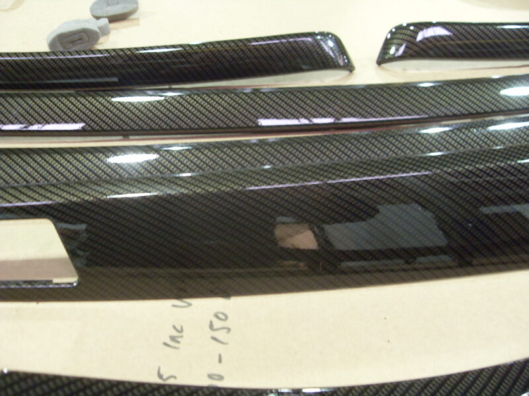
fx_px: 535
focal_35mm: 35
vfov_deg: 40.7
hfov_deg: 52.6
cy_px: 198
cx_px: 264
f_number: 2.8
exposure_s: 1/8
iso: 200
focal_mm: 6.3
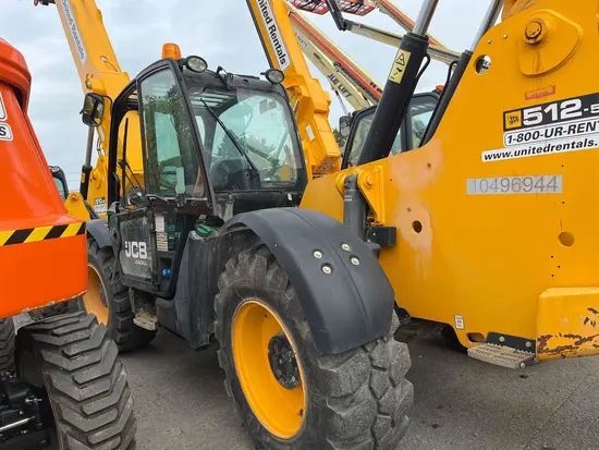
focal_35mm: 26
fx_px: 450
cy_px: 225
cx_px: 300
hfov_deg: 67.3
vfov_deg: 53.1
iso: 50
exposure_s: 1/804
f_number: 1.6
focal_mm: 5.1
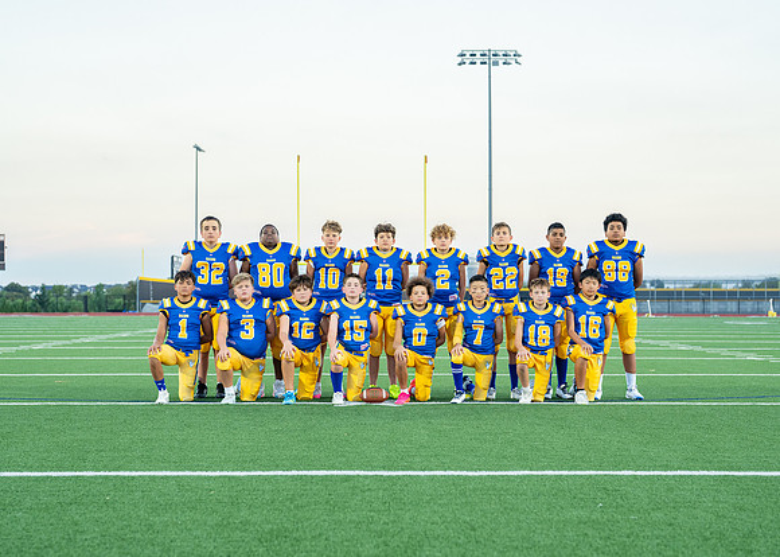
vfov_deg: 23.3
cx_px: 395
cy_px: 316
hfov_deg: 32.2
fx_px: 1352
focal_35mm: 61
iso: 800
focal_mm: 50
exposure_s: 1/320
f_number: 2.8
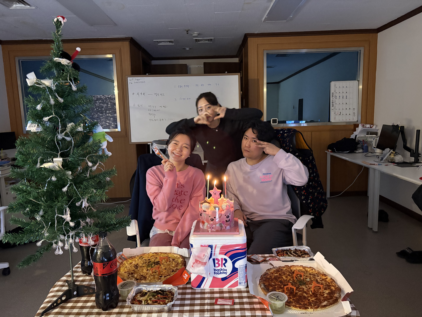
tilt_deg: -8.9
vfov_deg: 53.1
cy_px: 158
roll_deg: +2.0
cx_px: 211
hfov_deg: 67.3
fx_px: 317
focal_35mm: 26
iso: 1000
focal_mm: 5.96
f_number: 1.6
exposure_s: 1/30
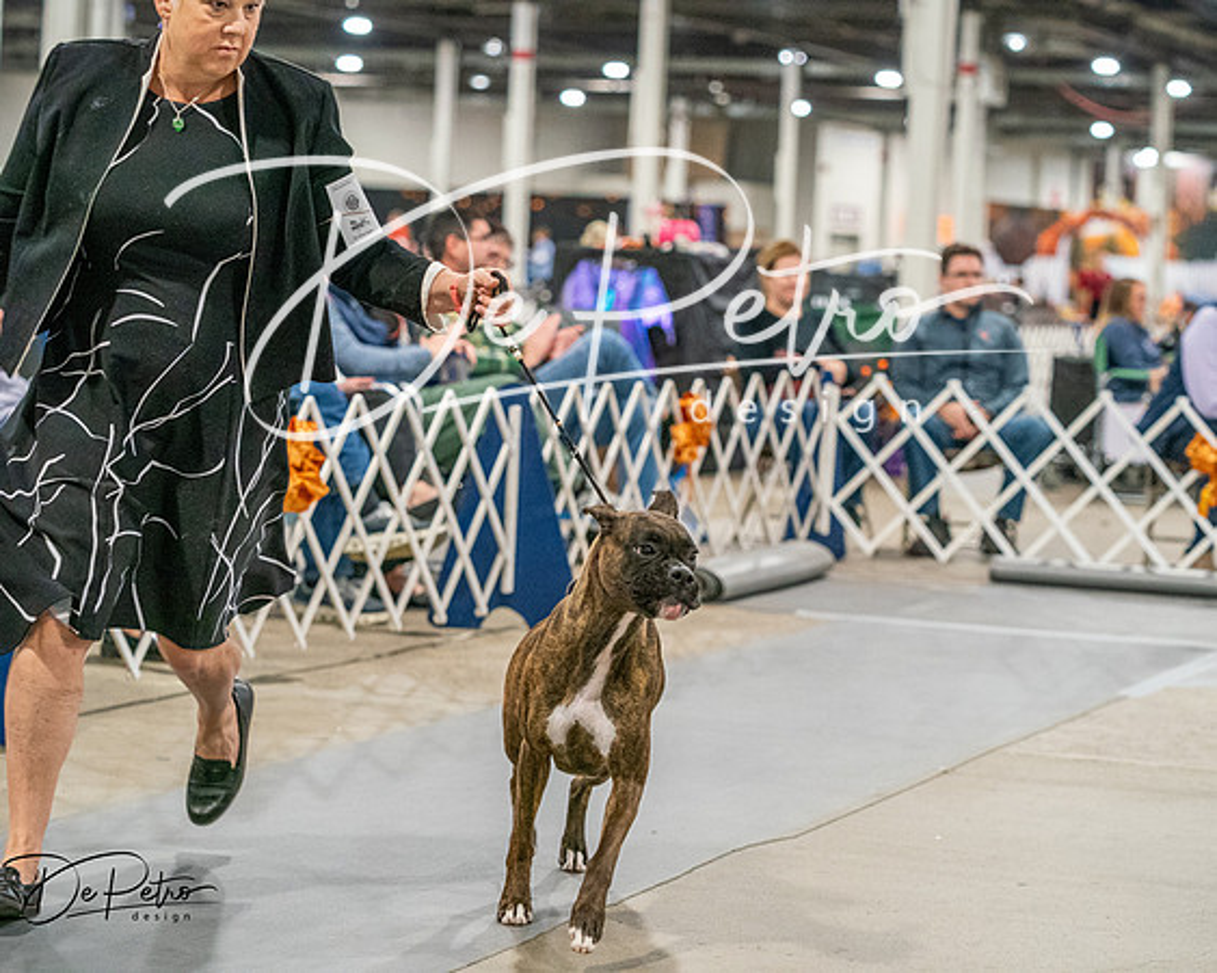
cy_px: 486
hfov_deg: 19.8
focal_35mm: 97
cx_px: 608
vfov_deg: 15.9
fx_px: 3487
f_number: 3.5
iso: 6400
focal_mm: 86
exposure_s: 1/250
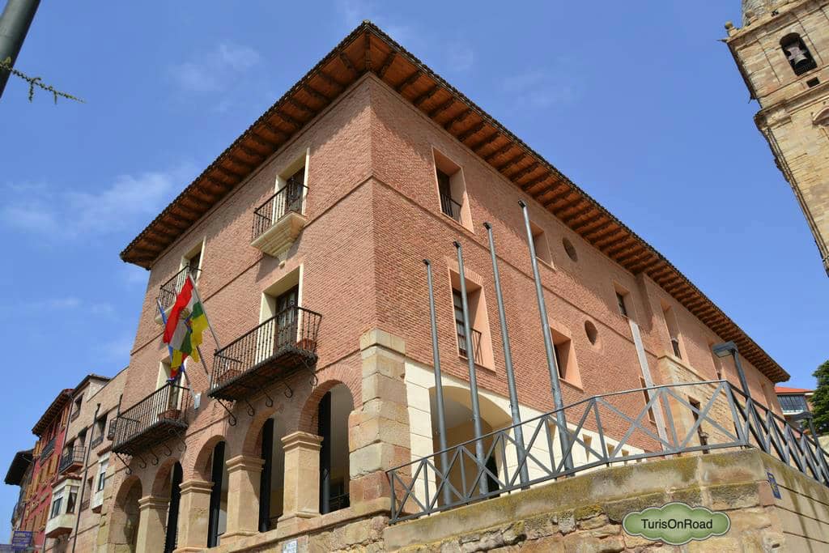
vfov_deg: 47.9
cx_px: 414
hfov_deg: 67.4
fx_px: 622
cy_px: 276
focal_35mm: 27
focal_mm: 18
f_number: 6.3
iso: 400
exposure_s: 1/1600
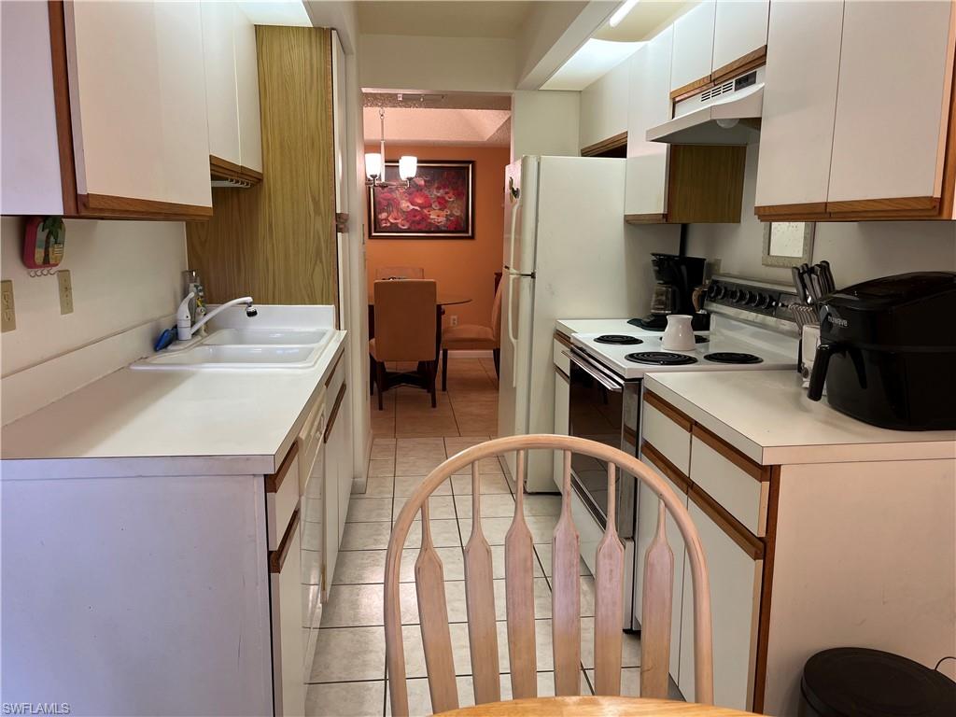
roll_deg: -0.4
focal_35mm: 26
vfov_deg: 53.1
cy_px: 358
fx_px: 718
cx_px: 478
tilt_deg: -11.5
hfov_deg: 67.3
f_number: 1.6
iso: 64
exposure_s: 1/60
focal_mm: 5.1
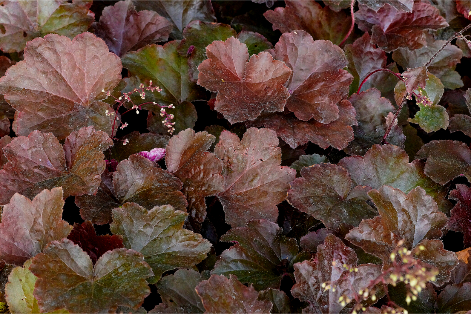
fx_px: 1962
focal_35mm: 150
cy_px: 157
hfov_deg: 13.7
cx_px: 236
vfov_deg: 9.1
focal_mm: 100
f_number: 10
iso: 1600
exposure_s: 1/160
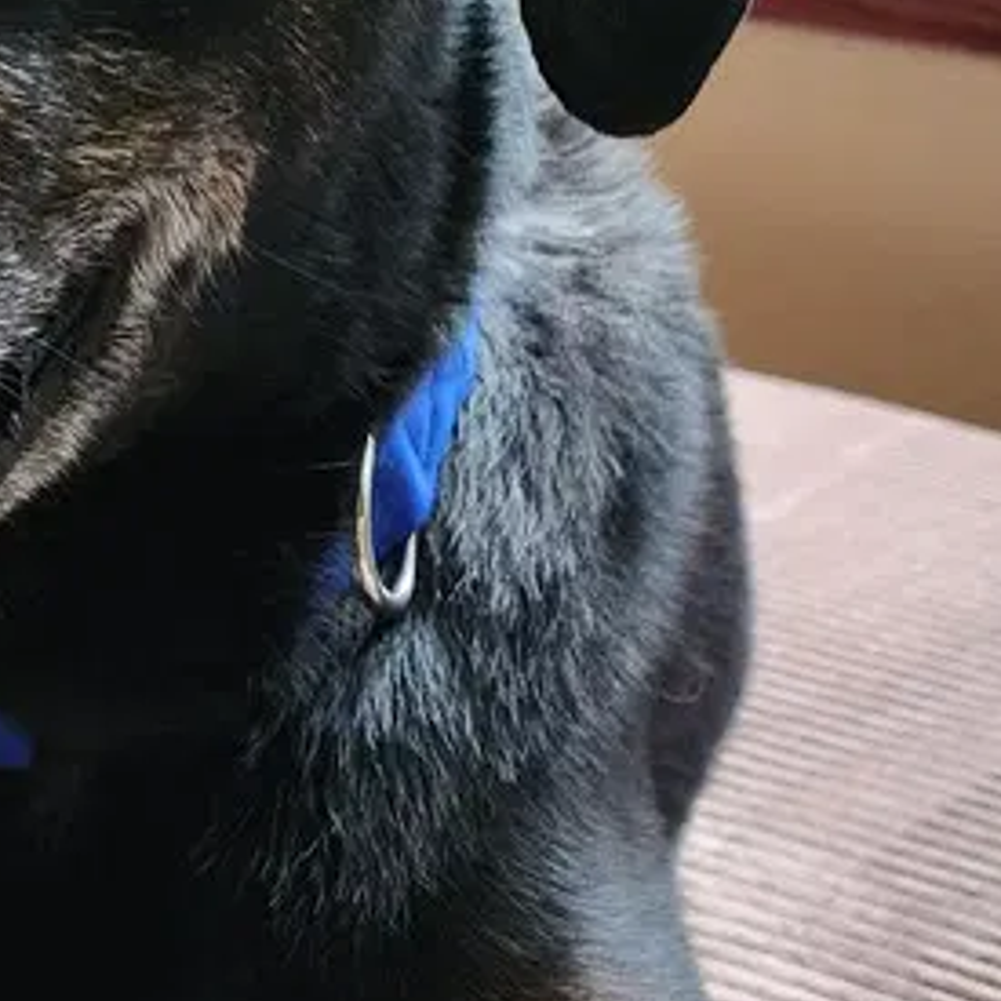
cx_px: 258
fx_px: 2421
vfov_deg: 22.6
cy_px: 954
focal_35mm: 74
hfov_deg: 23.1
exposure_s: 1/60
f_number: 1.8
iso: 640
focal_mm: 6.4
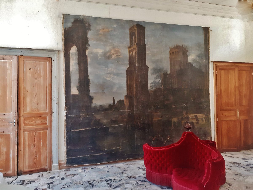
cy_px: 95
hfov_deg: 65.3
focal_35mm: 27
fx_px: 197
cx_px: 126
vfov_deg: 51.4
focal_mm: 3.6
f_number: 1.9
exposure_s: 1/50
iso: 160
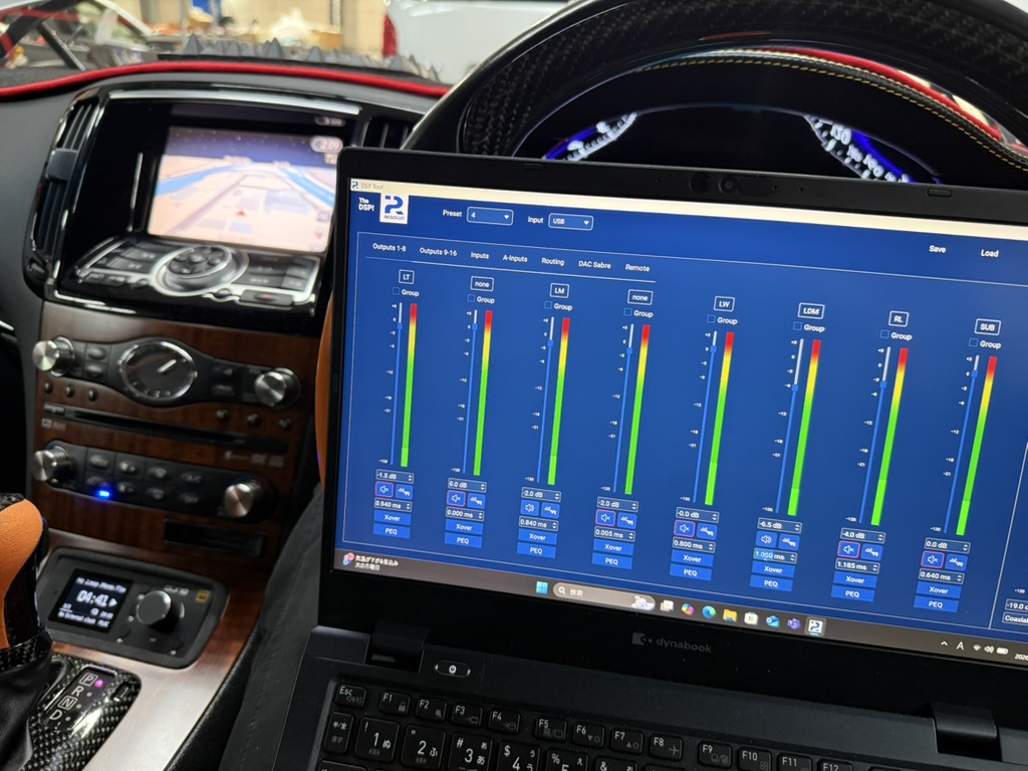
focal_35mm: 24
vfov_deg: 56.8
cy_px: 386
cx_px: 514
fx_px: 713
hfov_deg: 71.6
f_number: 1.78
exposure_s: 1/50
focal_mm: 6.76
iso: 500
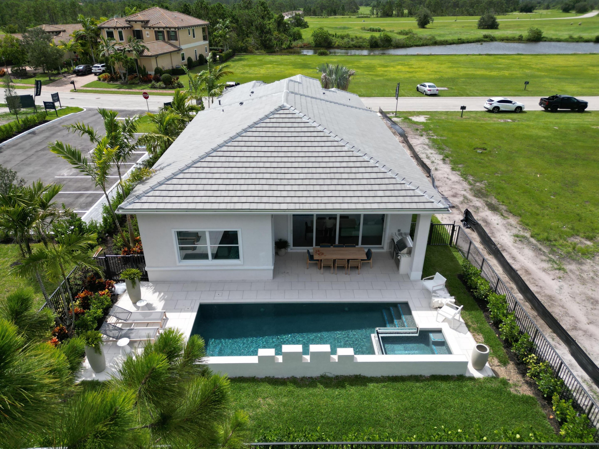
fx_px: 415
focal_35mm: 24
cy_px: 224
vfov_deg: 56.8
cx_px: 300
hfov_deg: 71.6
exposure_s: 1/3200
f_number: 1.7
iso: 120
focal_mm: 6.72
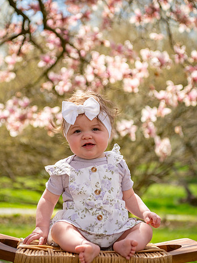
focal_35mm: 94
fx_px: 713
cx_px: 95
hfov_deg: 15.7
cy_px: 127
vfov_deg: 20.9
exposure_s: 1/4000
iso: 400
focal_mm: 62
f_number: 3.5
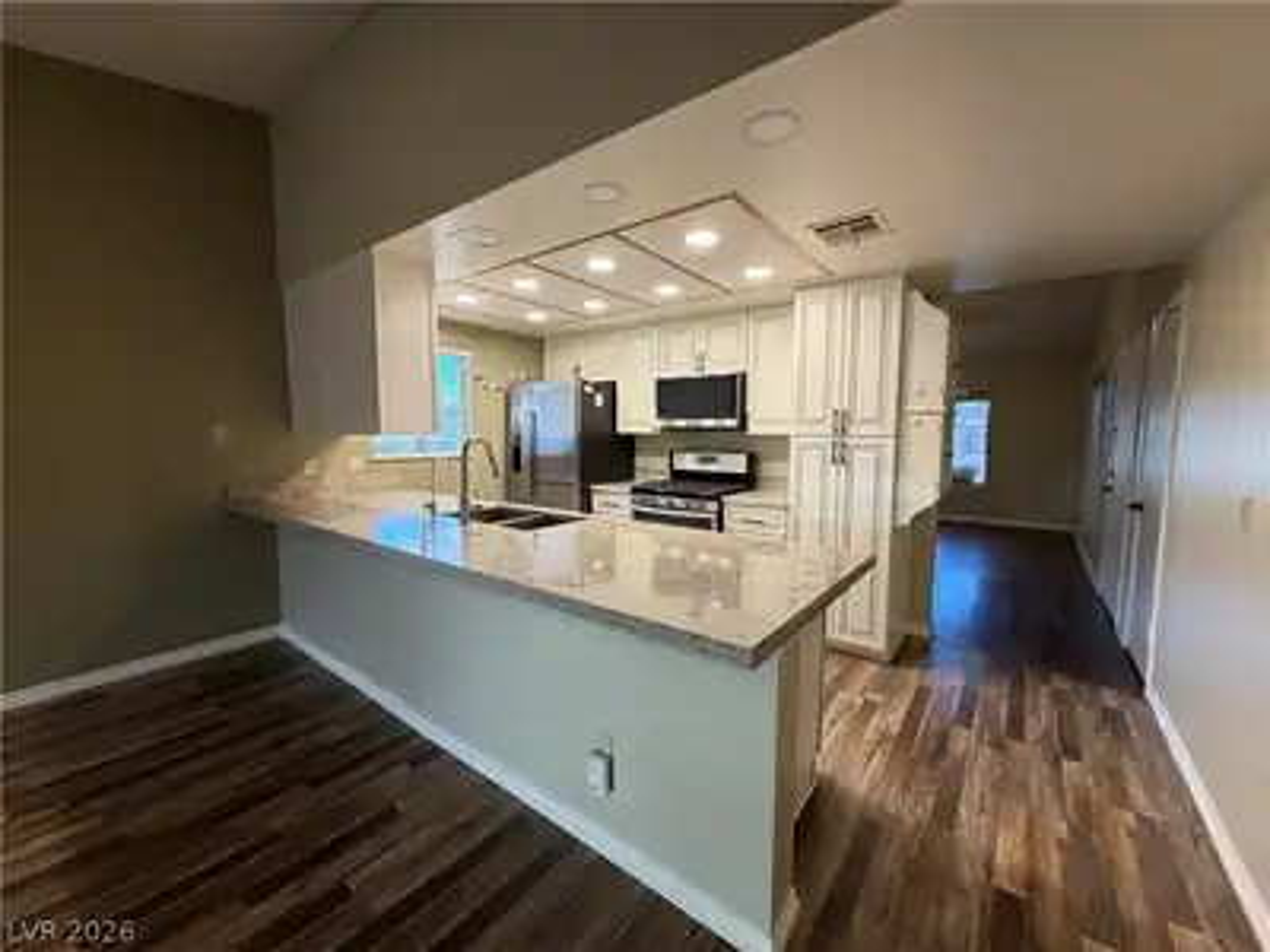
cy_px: 476
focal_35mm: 14
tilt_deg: -5.3
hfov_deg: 102.1
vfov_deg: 85.7
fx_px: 514
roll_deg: -0.3
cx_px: 635
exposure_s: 1/120
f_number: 2.2
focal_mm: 2.22
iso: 250
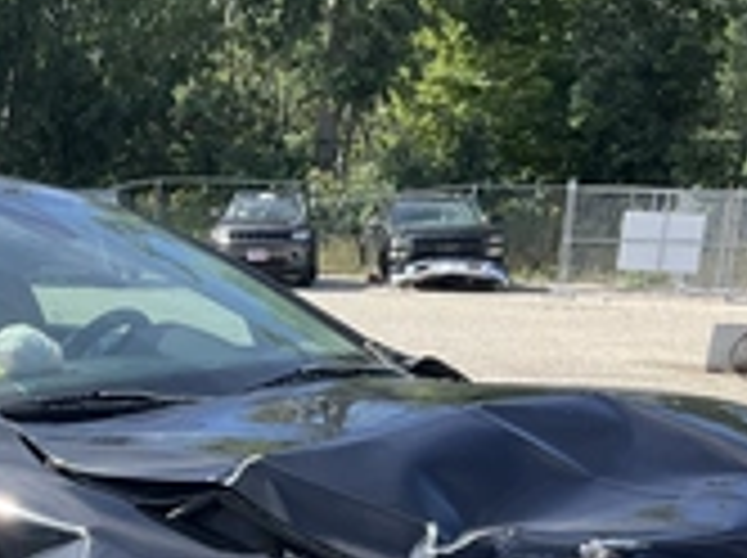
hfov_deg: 26.9
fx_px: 1508
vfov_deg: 20.3
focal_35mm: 70
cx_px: 76
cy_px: 567
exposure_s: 1/842
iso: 25
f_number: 1.8
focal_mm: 3
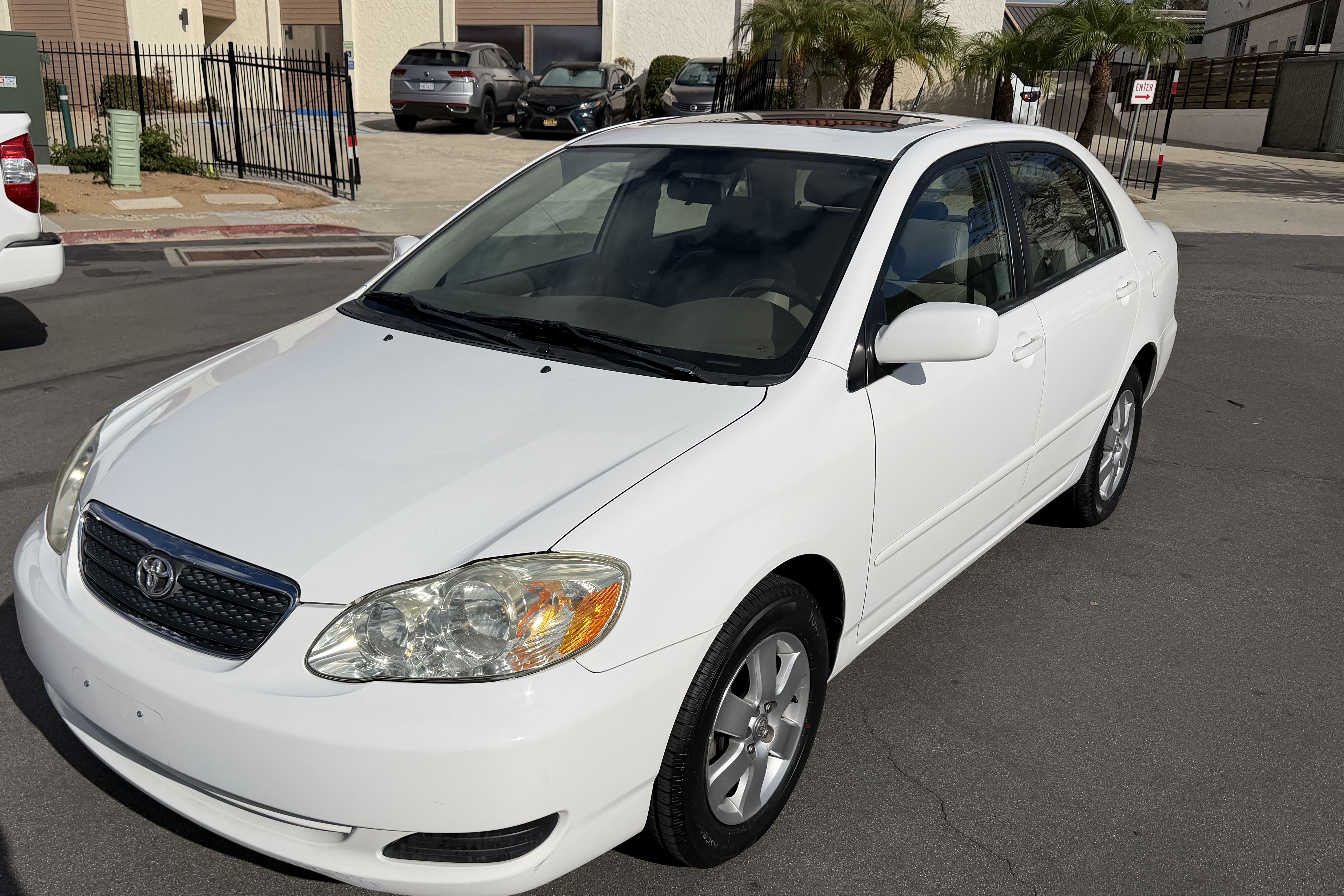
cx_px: 576
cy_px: 531
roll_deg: -0.7
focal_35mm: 30
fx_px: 1120
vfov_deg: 43.4
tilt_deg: -19.4
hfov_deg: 61.7
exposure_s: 1/32258
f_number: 1.78
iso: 100
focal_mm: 6.76
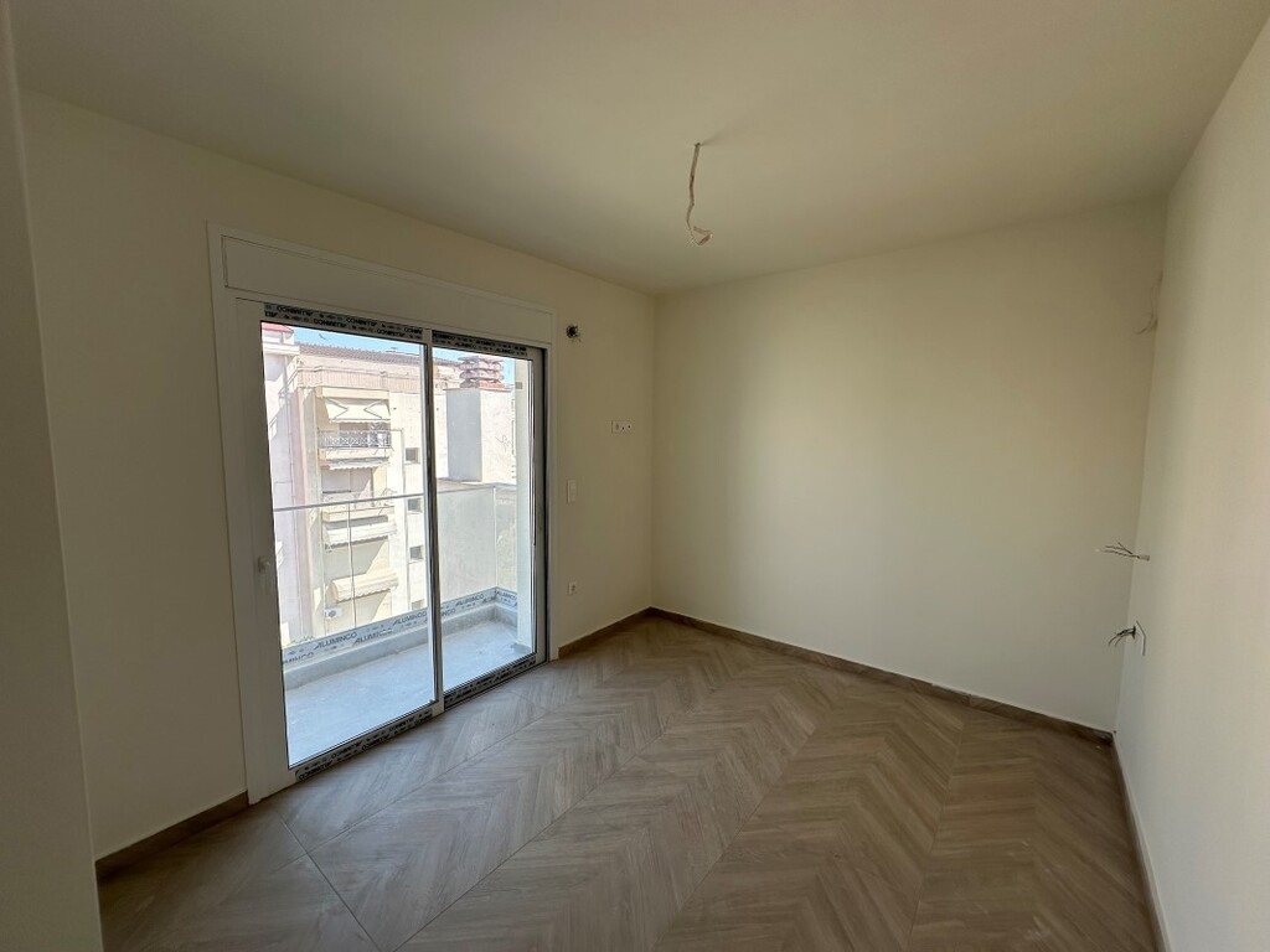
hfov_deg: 102.1
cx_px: 635
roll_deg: -0.3
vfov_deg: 85.7
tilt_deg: -3.7
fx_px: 514
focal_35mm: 14
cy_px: 476
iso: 40
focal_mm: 2.22
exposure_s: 1/281
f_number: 2.2
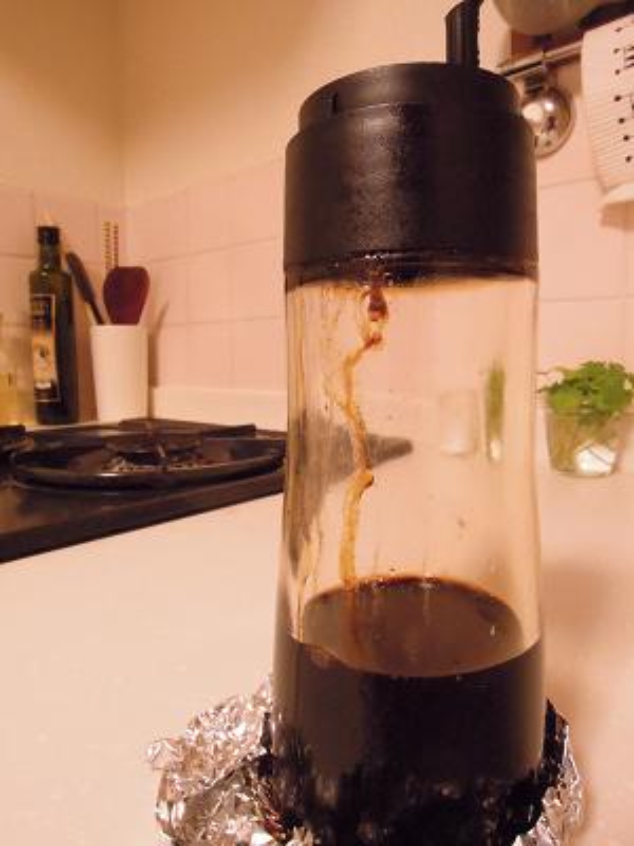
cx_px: 317
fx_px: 586
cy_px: 423
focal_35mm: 24
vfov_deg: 71.6
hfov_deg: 56.8
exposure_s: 1/10
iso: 1600
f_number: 8
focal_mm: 4.3
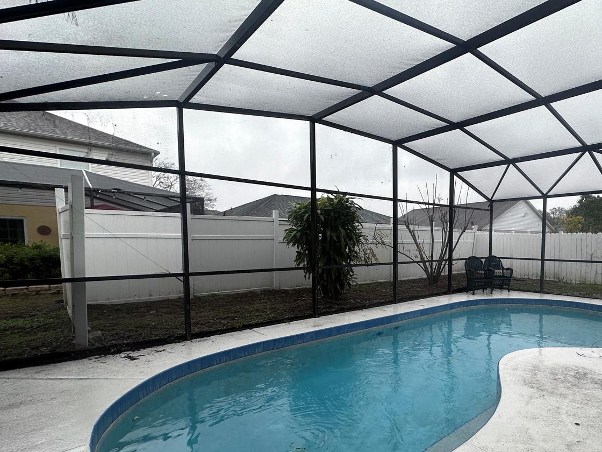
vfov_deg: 65.5
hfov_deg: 77.8
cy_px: 266
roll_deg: -0.9
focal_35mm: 20
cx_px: 423
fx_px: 348
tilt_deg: -3.6
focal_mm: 2.22
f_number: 2.2
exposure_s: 1/151
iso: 40
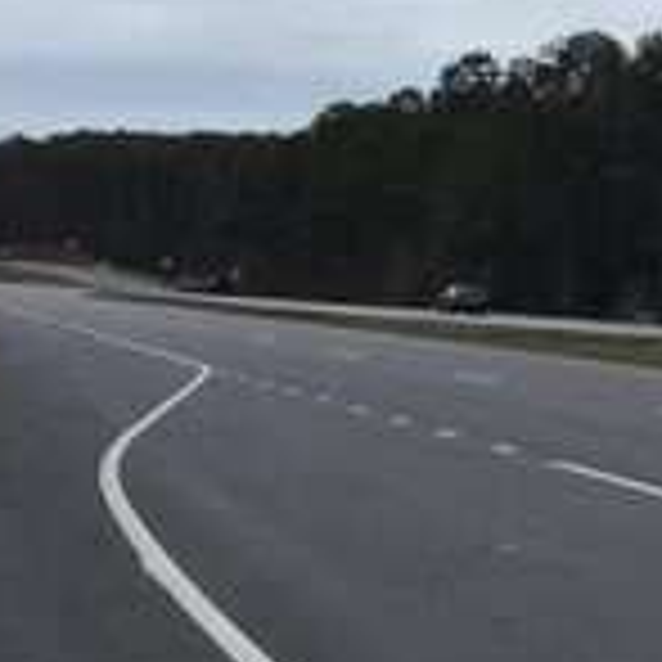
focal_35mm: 119
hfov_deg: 13.7
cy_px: 113
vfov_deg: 14.5
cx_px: 1031
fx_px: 2575
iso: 25
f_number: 2.4
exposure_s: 1/1131
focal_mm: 3.3
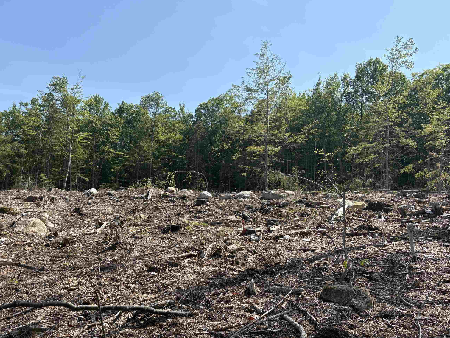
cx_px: 203
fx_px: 403
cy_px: 197
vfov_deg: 45.3
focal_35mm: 31
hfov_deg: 58.2
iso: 50
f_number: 1.6
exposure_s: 1/2141
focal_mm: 5.96
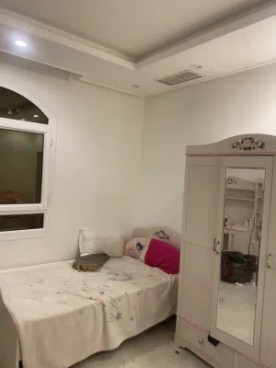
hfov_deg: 53.1
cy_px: 184
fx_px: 276
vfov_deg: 67.3
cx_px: 138
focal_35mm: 26
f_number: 1.8
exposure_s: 1/50
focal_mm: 4.25
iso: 125
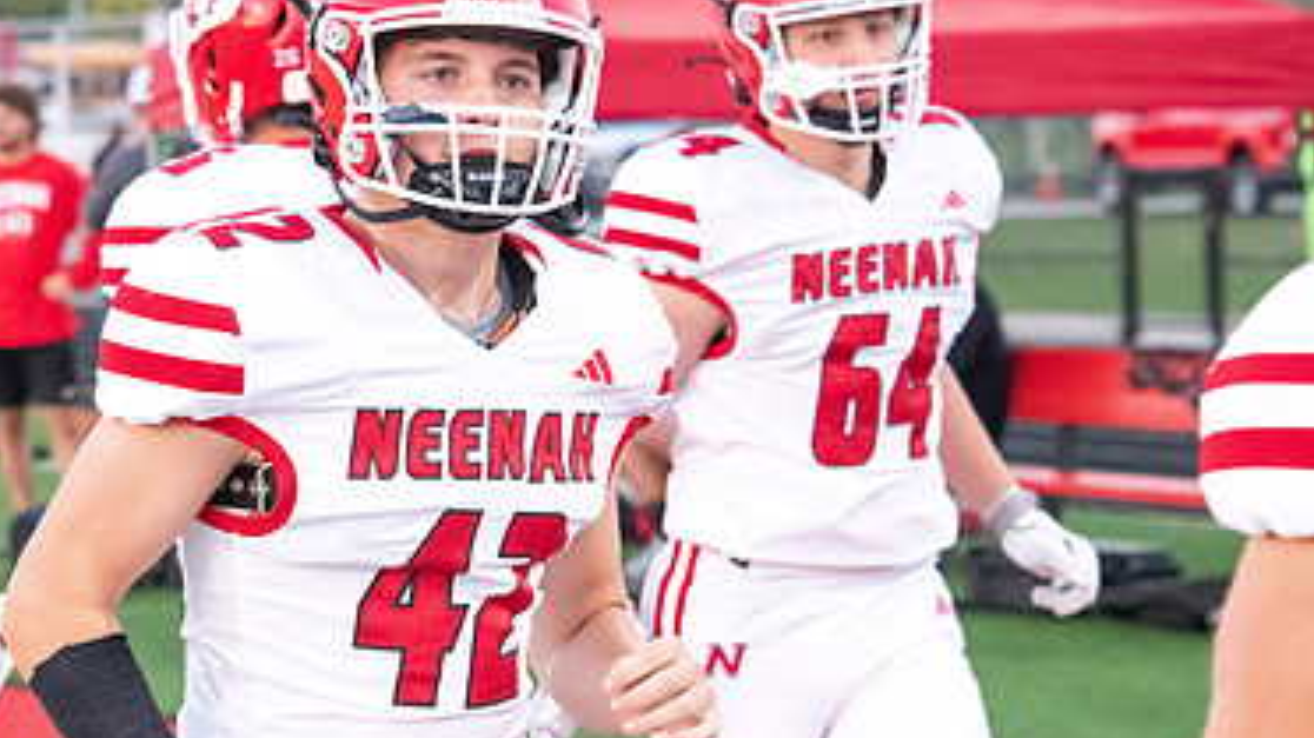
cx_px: 364
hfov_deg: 10.5
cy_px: 394
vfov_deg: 5.9
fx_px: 7106
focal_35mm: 204
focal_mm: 125
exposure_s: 1/640
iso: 10000
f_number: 7.1
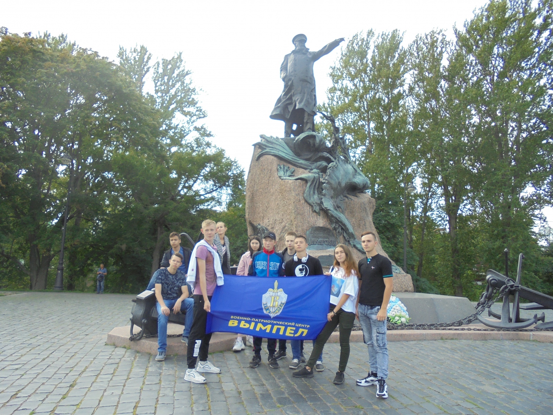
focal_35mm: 26
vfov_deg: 53.1
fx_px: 415
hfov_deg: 67.3
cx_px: 276
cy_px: 208
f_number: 3.5
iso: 100
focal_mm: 4.6
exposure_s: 1/250
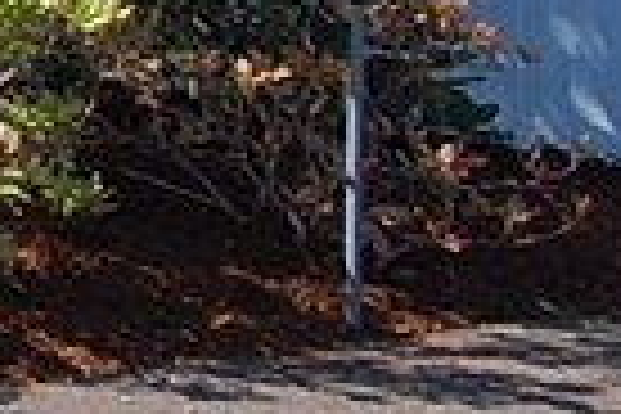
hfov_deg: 5.5
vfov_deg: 4.0
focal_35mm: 331
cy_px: -828
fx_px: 5709
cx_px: -1762
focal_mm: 28
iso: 200
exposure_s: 1/200
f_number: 7.1
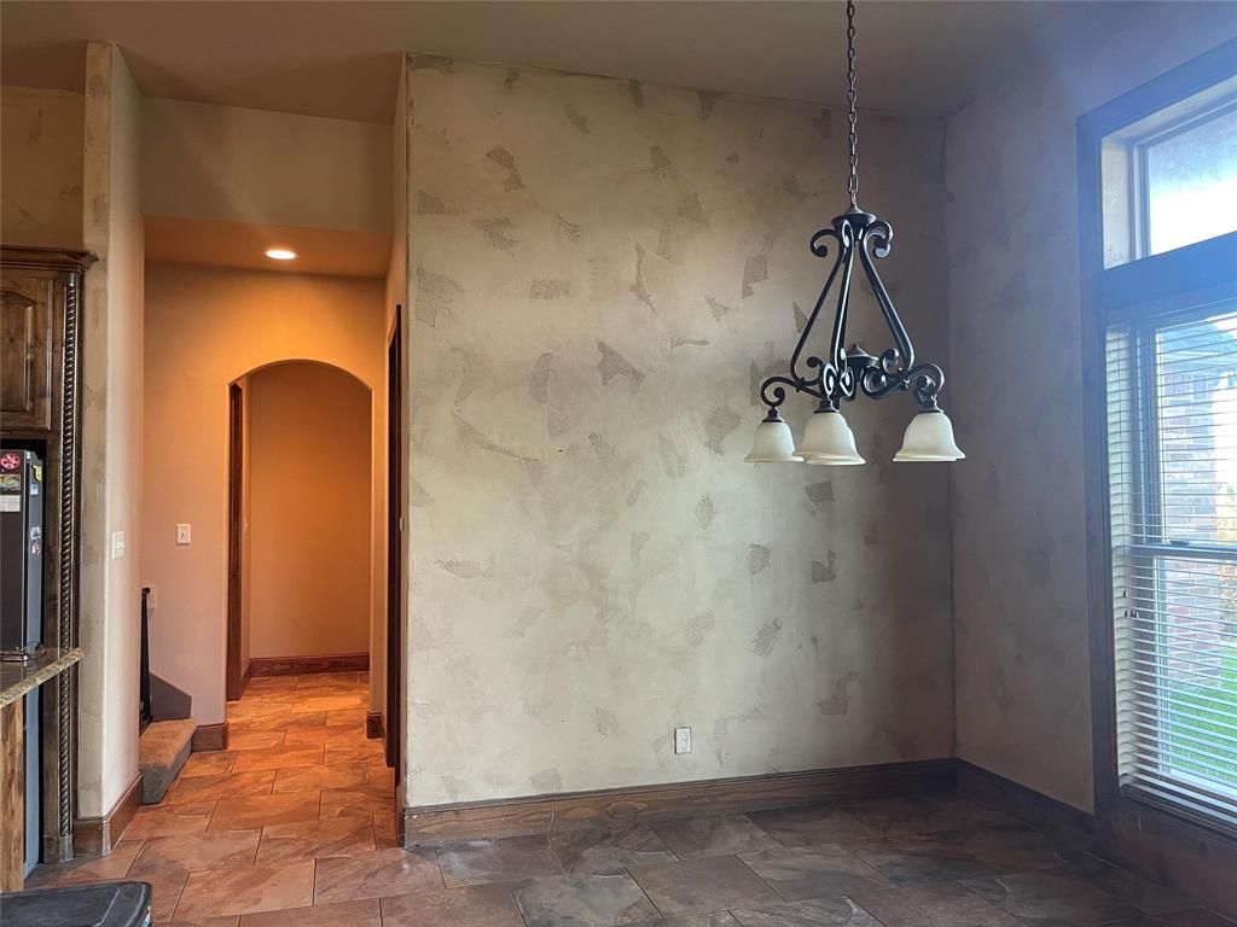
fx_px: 893
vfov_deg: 54.9
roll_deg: +0.4
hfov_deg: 69.4
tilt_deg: +1.5
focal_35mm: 25
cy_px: 464
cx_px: 618
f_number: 1.6
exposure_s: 1/60
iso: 250
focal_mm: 5.1
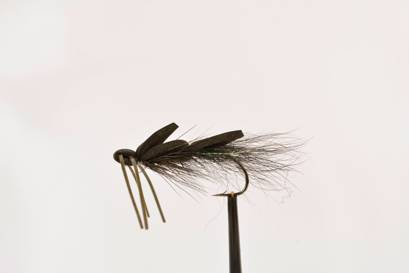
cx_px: 204
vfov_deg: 22.6
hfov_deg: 33.4
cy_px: 136
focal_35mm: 60
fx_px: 682
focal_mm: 40
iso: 100
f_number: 11
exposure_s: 1/25
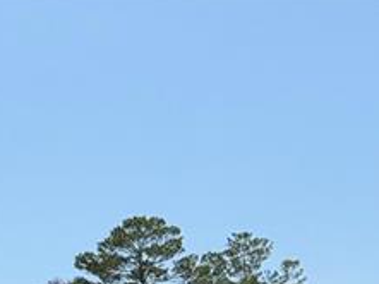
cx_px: -449
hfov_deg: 8.3
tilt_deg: -3.4
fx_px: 2432
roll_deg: -0.5
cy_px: 648
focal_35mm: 222
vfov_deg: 6.4
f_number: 1.78
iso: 80
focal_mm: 6.76
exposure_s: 1/7874
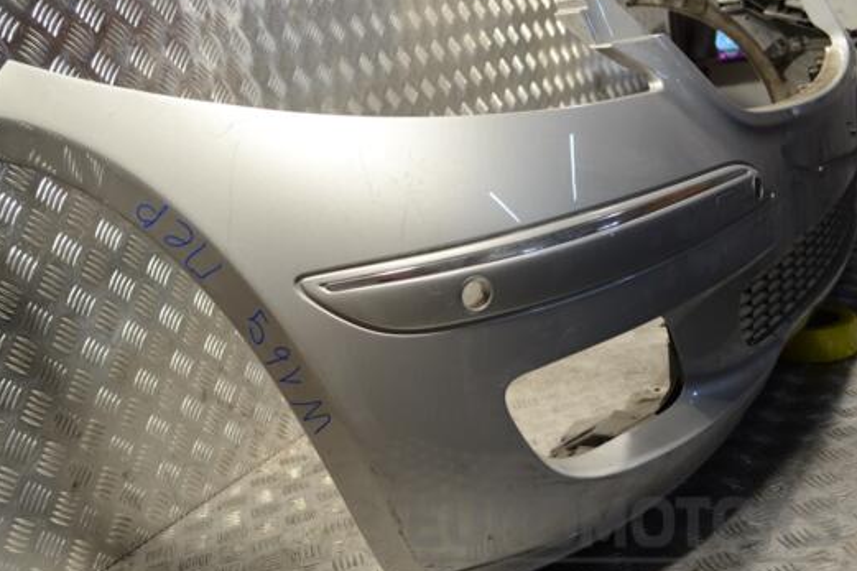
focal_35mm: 38
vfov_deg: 35.0
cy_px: 303
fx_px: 904
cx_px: 378
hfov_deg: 50.6
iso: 100
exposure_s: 1/40
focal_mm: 22
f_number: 4
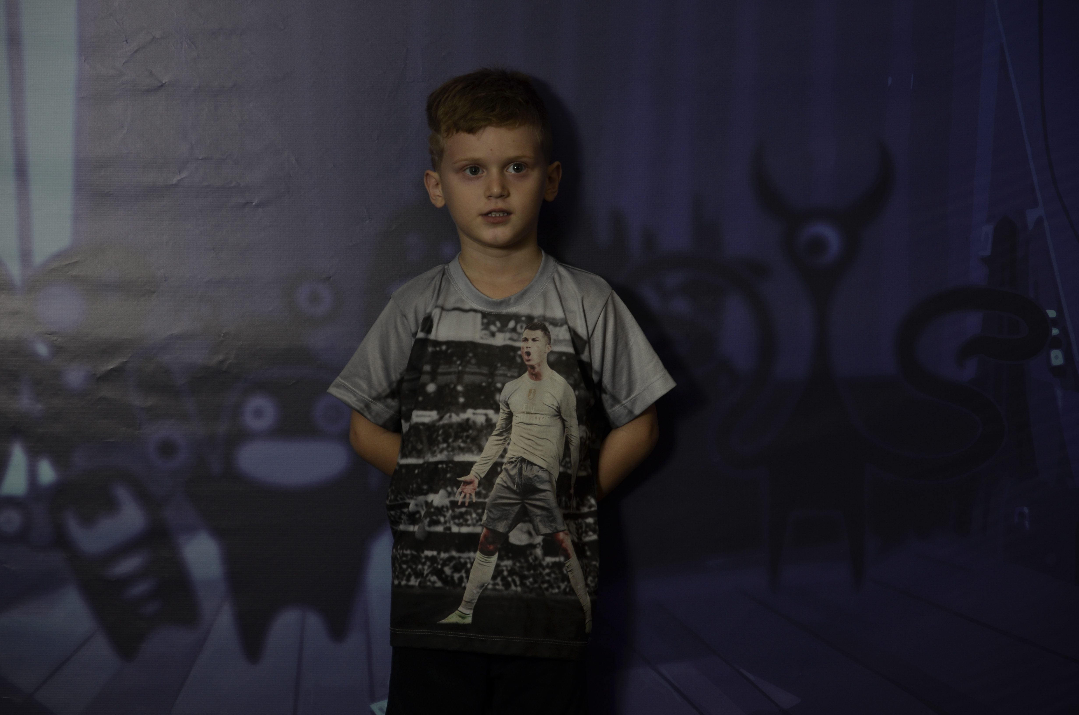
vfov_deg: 10.1
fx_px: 4038
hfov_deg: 15.2
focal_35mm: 135
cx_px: 540
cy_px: 358
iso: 200
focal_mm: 90
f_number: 5.6
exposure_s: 1/125
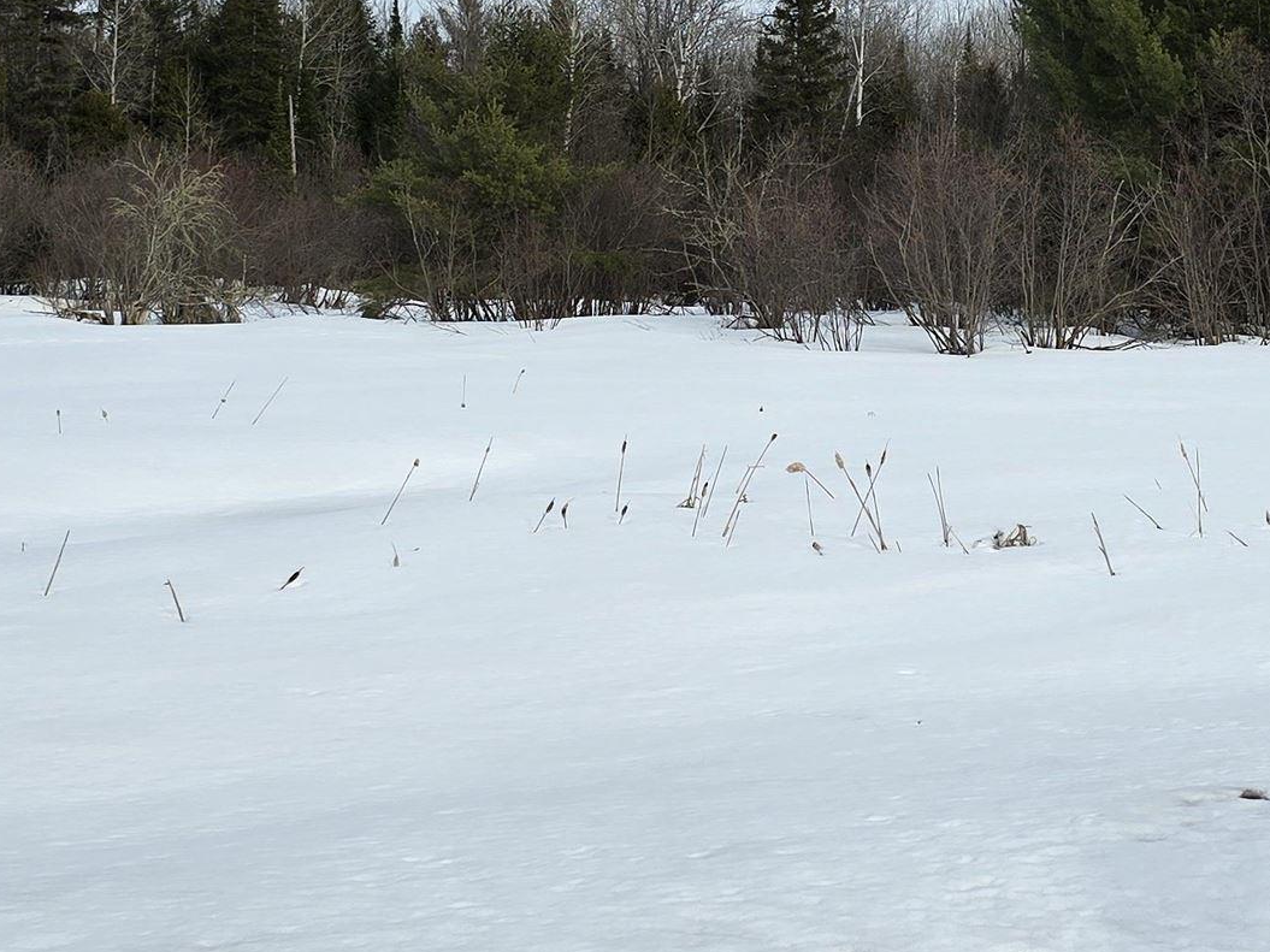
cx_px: 855
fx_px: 2458
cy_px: 170
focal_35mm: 67
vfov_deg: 21.6
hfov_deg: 28.8
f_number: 1.7
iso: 12
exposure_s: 1/661
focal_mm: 6.3
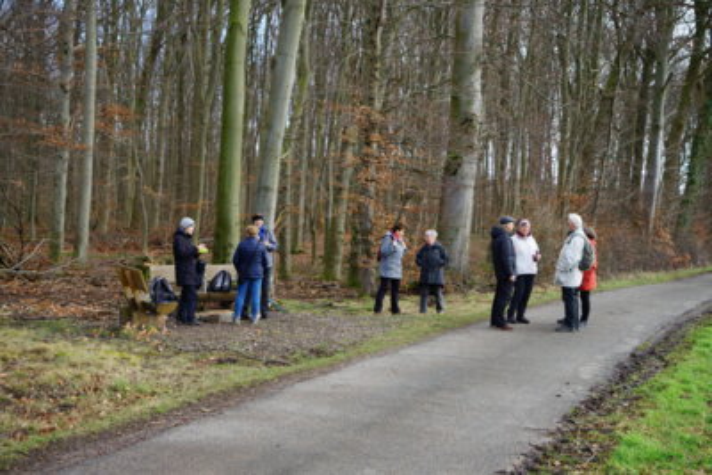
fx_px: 950
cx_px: 356
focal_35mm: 48
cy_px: 238
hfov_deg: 41.1
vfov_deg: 28.1
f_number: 5.6
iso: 100
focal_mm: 48
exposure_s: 1/80
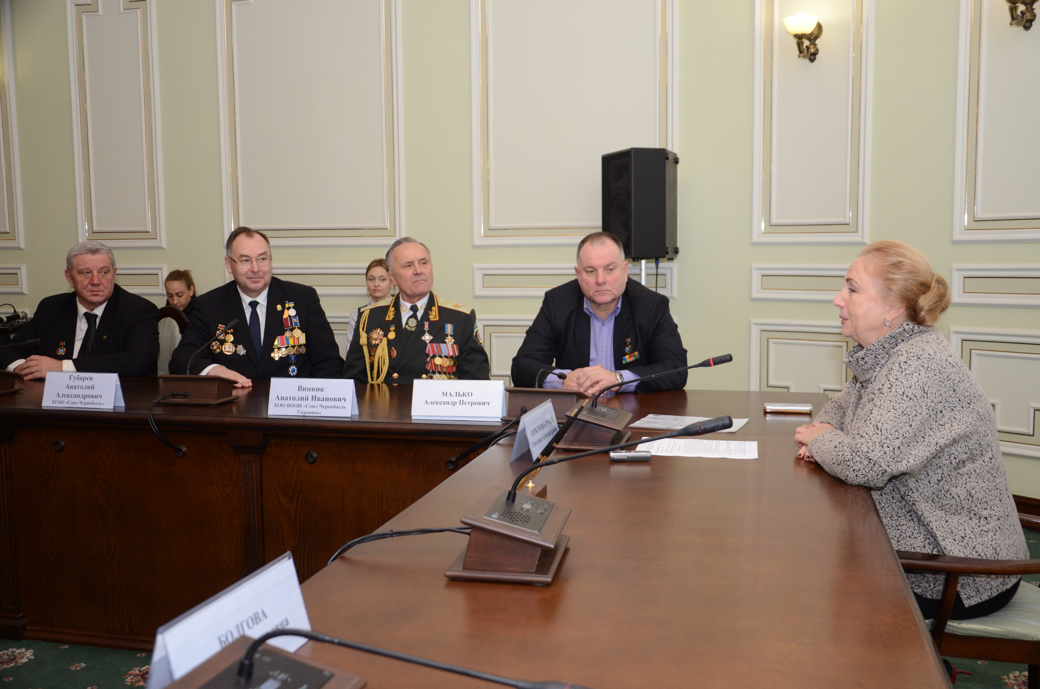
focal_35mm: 33
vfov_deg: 39.8
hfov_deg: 57.3
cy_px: 344
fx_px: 951
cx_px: 520
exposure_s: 1/200
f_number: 3.8
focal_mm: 22
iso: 800
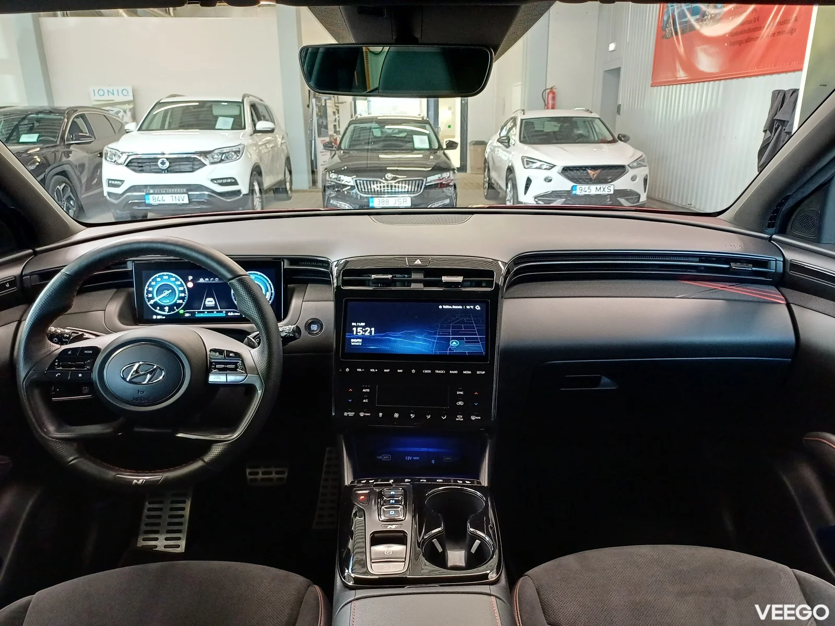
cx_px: 418
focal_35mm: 25
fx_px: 603
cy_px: 313
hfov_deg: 69.4
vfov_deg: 54.9
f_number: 1.8
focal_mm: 4.65
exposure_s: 1/25
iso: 500
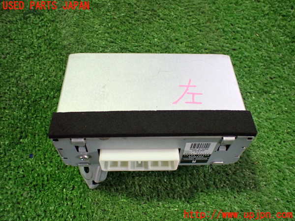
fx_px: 256
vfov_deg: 46.8
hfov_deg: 60.0
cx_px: 148
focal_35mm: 30
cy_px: 110
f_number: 2.3
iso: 800
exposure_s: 1/60
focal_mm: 5.4
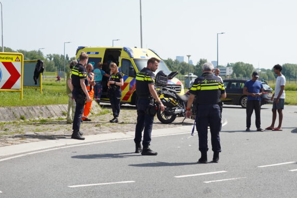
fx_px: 561
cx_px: 195
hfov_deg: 29.5
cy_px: 83
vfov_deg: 20.0
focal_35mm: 68
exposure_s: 1/3200
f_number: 4.5
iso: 800
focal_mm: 38
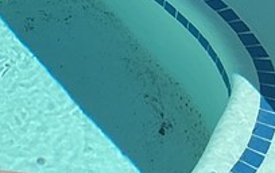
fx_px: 1155
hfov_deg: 13.1
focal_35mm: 154
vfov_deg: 7.6
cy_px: -328
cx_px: -75
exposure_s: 1/1786
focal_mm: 3
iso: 25
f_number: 1.8
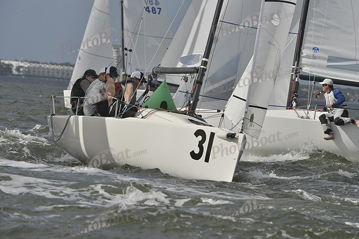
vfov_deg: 3.8
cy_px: 120
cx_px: 180
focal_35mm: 360
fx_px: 3591
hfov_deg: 5.7
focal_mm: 360
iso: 400
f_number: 13
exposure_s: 1/1250
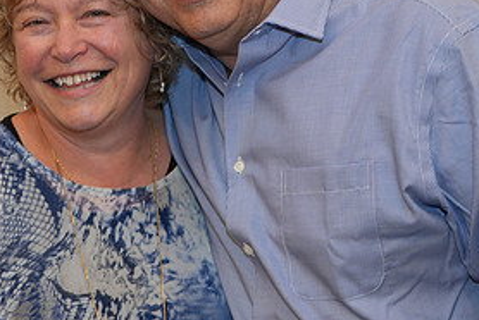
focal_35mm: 125
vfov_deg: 11.0
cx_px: 126
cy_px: 90
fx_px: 1665
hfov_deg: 16.3
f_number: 4
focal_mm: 60
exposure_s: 1/80
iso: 640
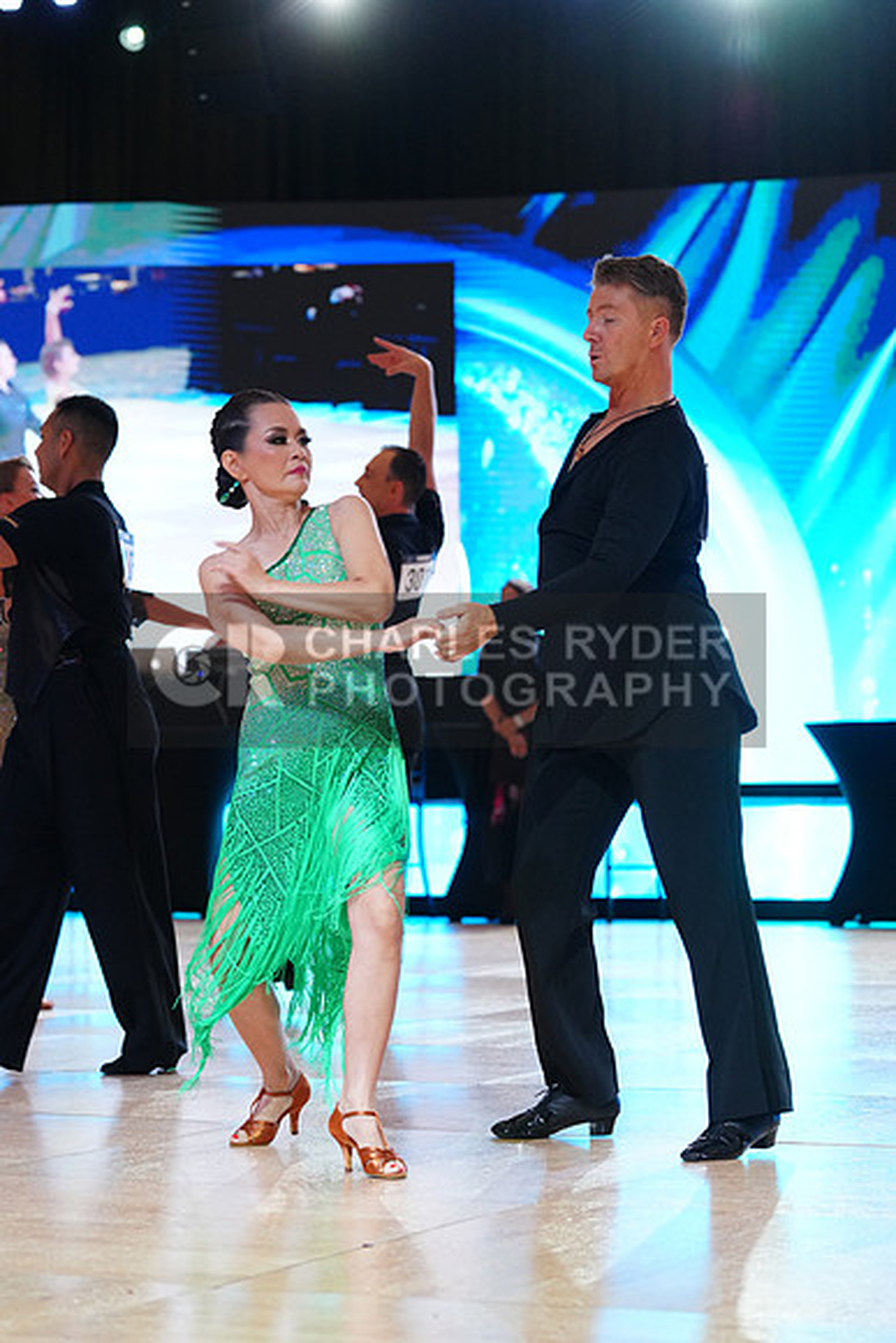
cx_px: 448
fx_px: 3582
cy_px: 672
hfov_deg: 14.3
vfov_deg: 21.2
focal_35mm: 96
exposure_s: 1/320
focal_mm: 96
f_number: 4
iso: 2500
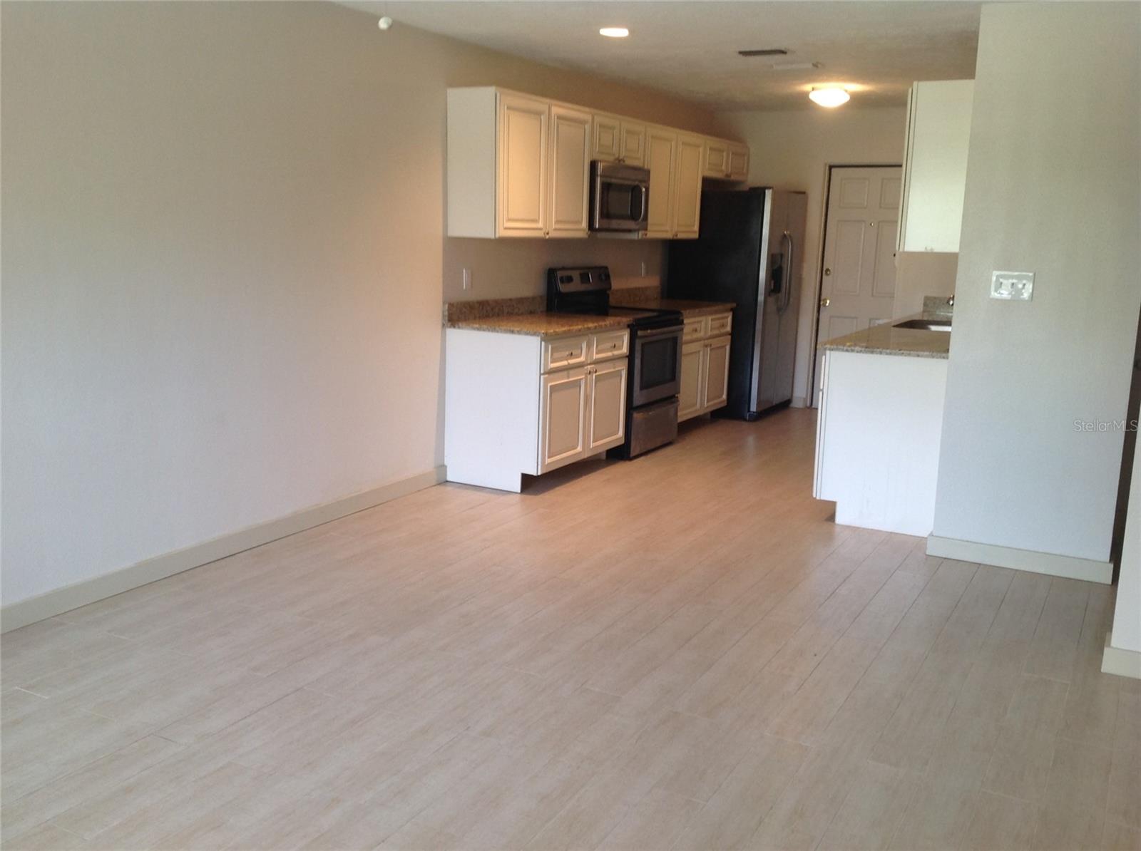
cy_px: 426
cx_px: 570
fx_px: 1152
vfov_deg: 40.6
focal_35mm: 35
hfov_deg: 52.7
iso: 50
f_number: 2.4
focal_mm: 4.28
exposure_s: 1/15
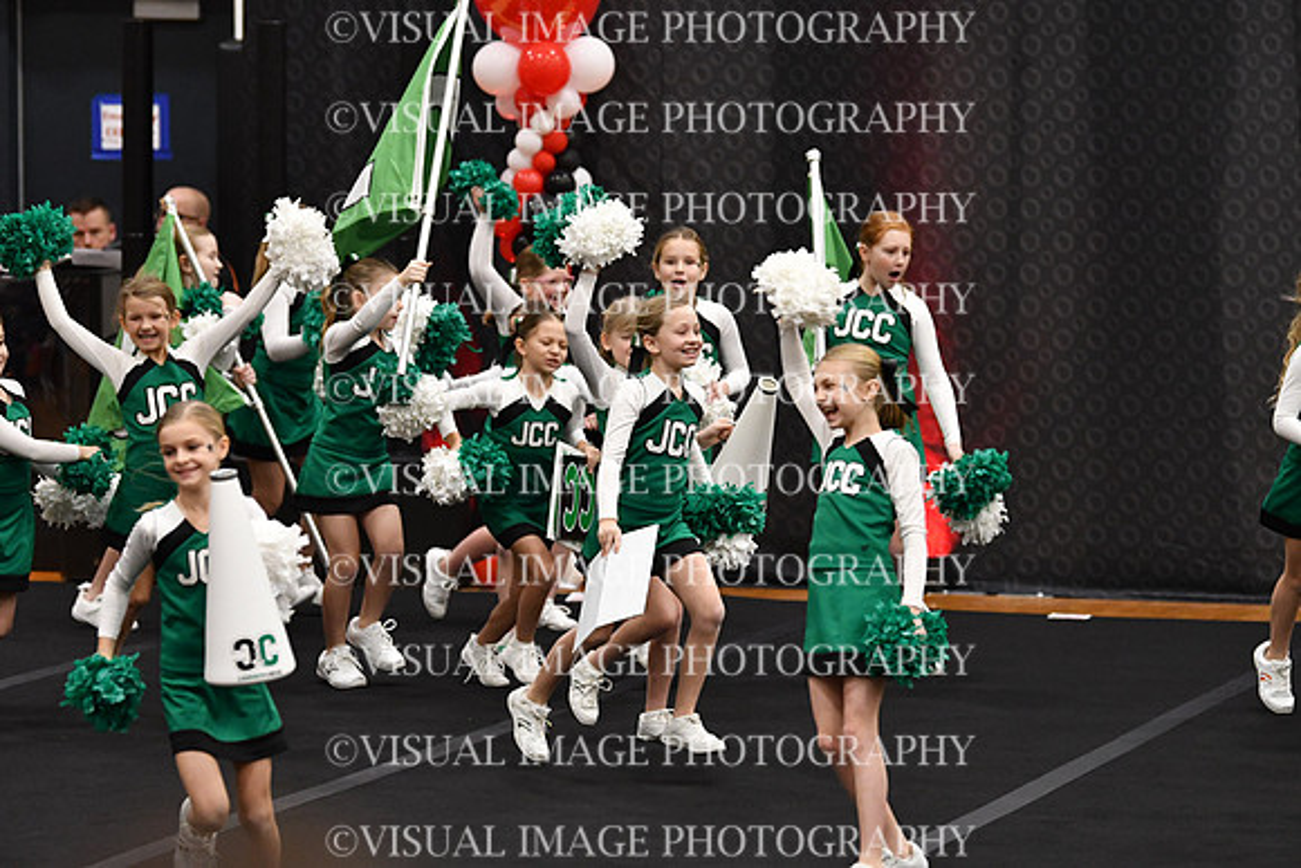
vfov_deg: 7.0
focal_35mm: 195
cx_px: 650
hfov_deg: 10.5
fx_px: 7048
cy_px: 434
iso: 4000
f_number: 2.8
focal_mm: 130
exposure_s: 1/800
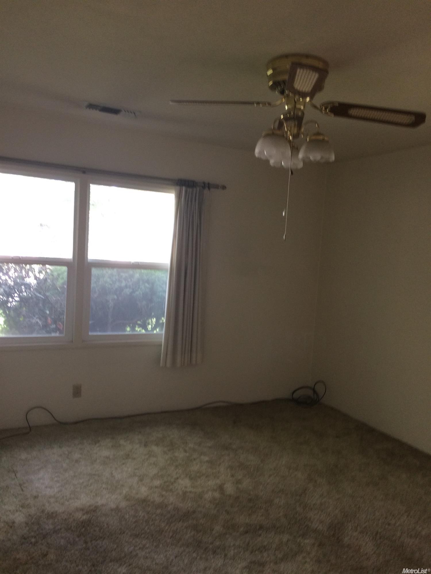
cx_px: 216
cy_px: 287
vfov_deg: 61.7
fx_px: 481
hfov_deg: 48.2
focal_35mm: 29
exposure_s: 1/30
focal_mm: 4.15
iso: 80
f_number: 2.2
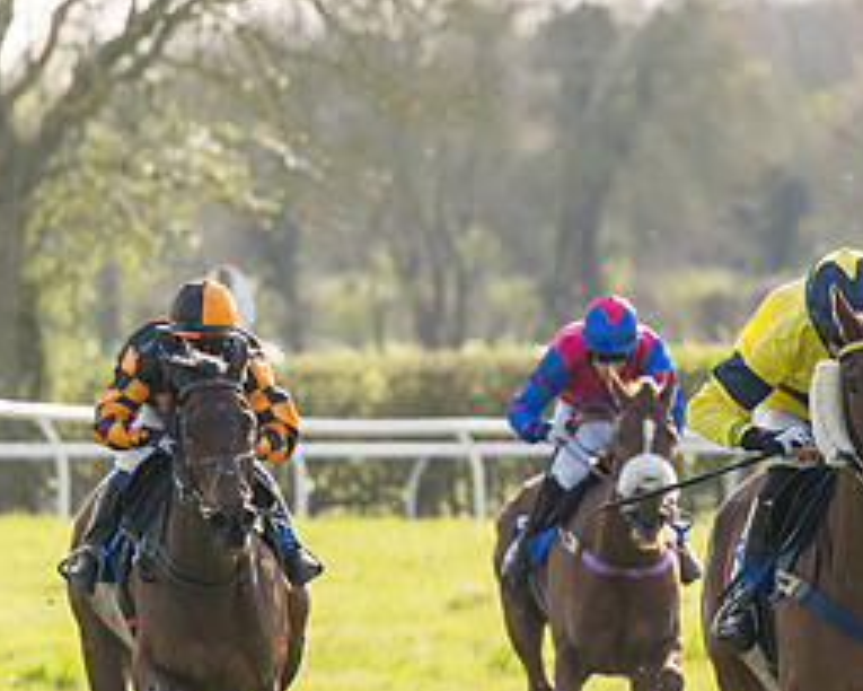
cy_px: 634
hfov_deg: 2.5
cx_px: 856
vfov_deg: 2.0
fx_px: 20152
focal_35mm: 789
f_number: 4
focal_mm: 170
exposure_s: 1/1600
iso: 400
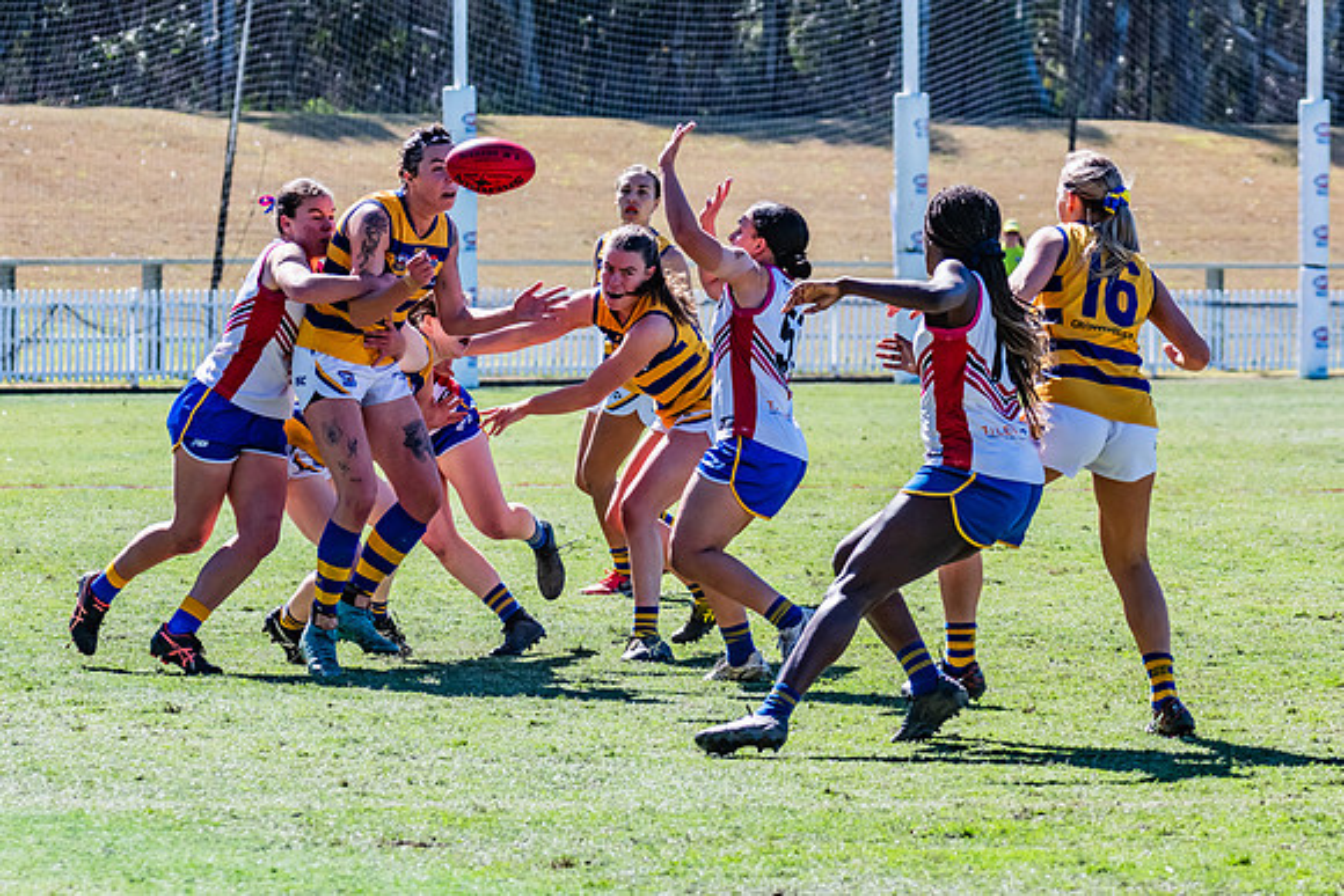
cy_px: 368
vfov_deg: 5.6
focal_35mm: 244
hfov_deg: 8.4
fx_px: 9127
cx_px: 698
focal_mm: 170
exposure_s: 1/1600
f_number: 7.1
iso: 800
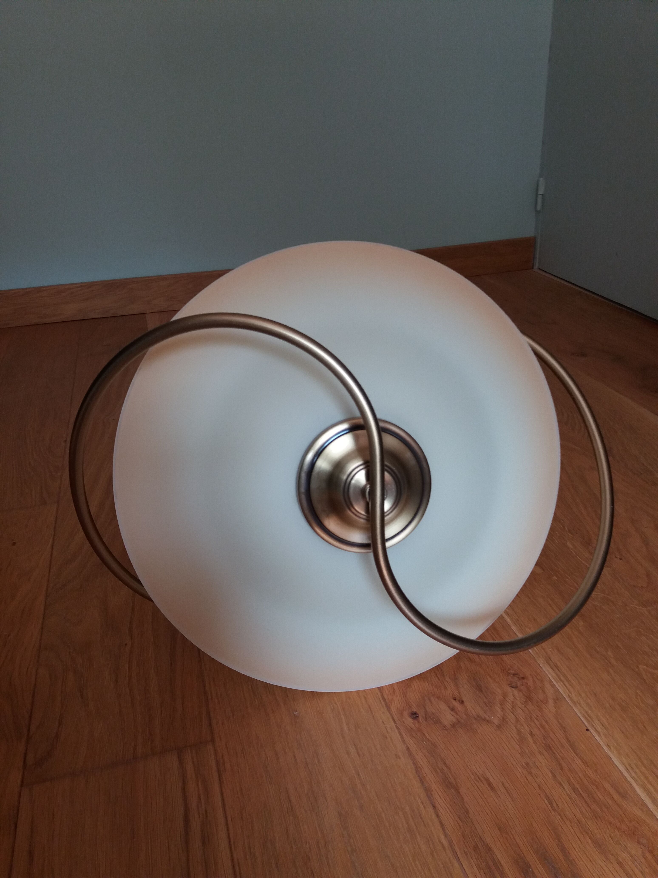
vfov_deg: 63.4
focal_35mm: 28
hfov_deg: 49.7
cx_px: 329
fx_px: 710
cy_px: 439
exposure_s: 1/40
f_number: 1.9
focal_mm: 3.7
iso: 80
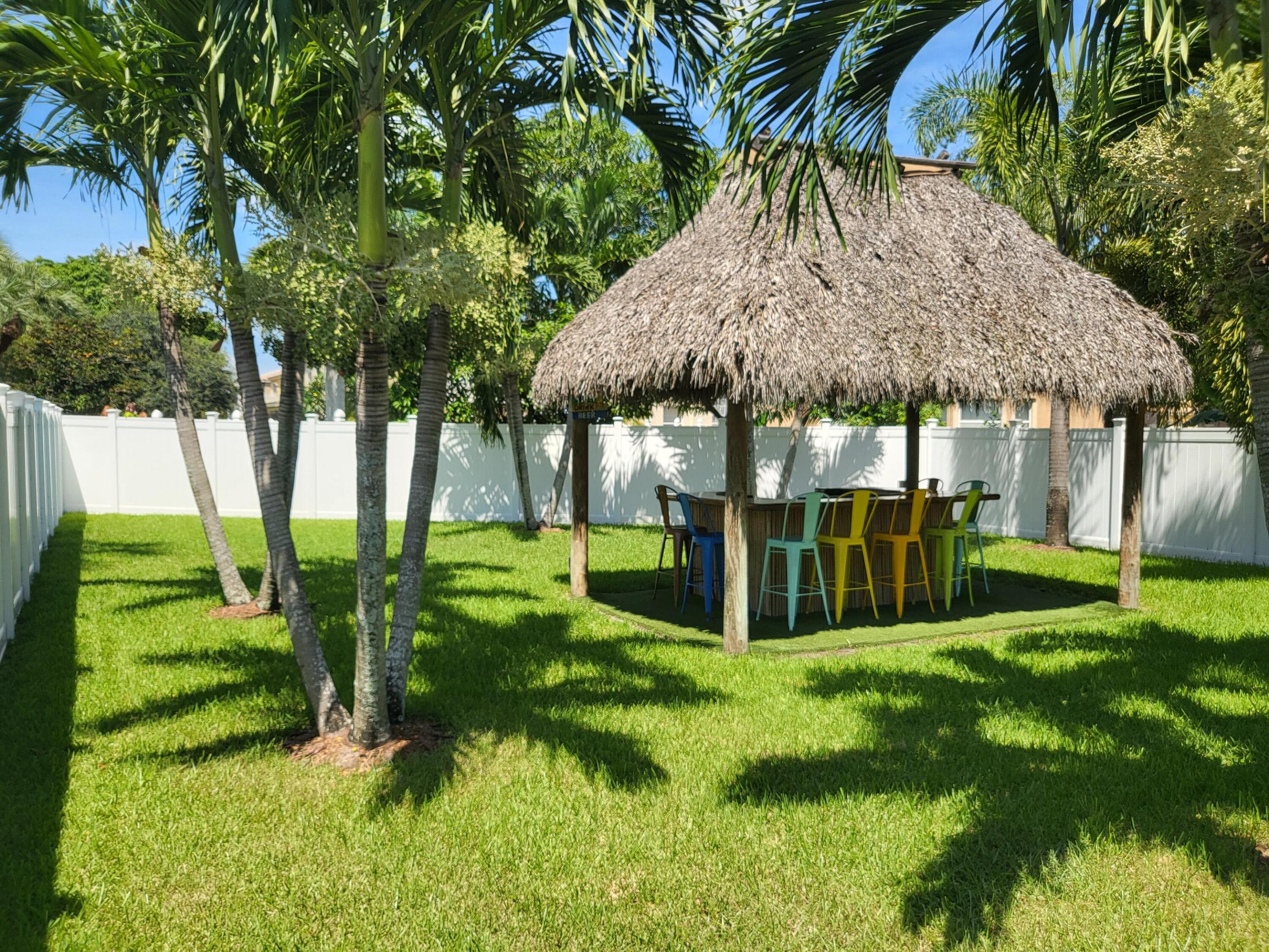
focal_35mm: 26
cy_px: 476
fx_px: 953
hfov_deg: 67.3
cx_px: 634
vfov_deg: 53.1
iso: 50
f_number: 1.8
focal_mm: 4.25
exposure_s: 1/1775
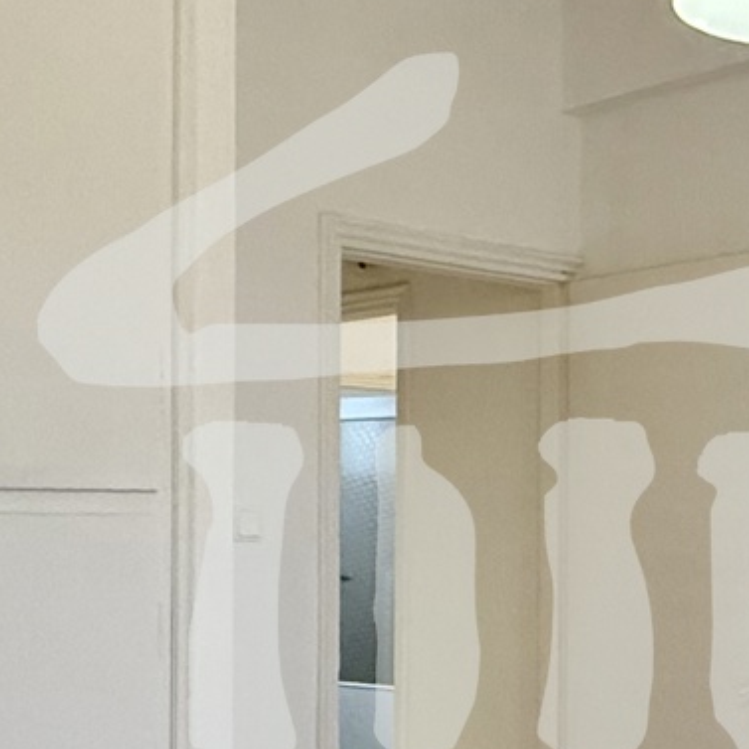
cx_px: 459
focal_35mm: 63
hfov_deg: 27.2
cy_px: 519
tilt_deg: +0.1
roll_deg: -0.8
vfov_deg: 27.1
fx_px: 1542
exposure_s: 1/100
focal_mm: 2.22
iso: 640
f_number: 2.2
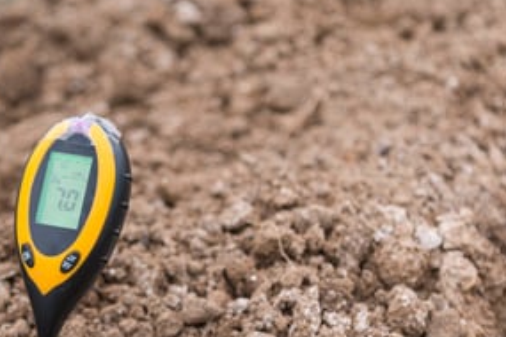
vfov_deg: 9.4
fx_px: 2038
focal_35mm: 145
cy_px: 268
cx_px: 147
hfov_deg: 14.1
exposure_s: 1/60
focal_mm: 86
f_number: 4
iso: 100
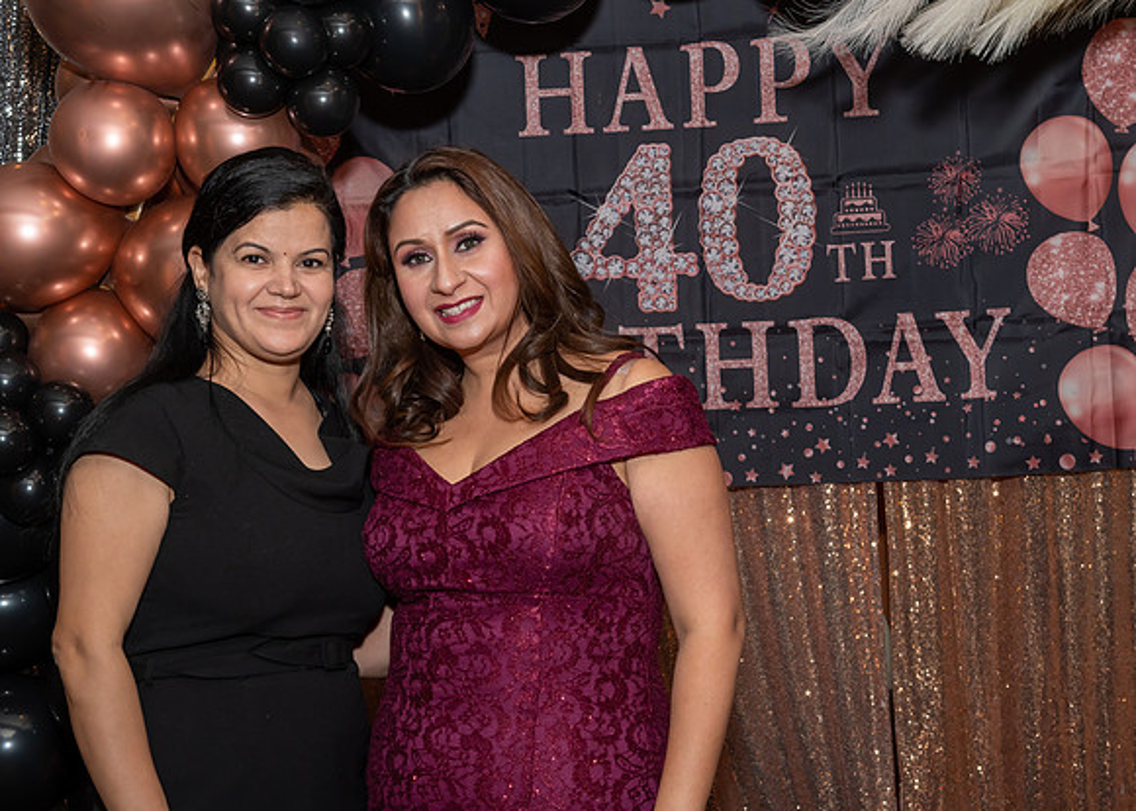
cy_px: 388
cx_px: 563
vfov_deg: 22.8
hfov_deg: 31.6
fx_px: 2010
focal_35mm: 62
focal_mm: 38
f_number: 9
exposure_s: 1/250
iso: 500
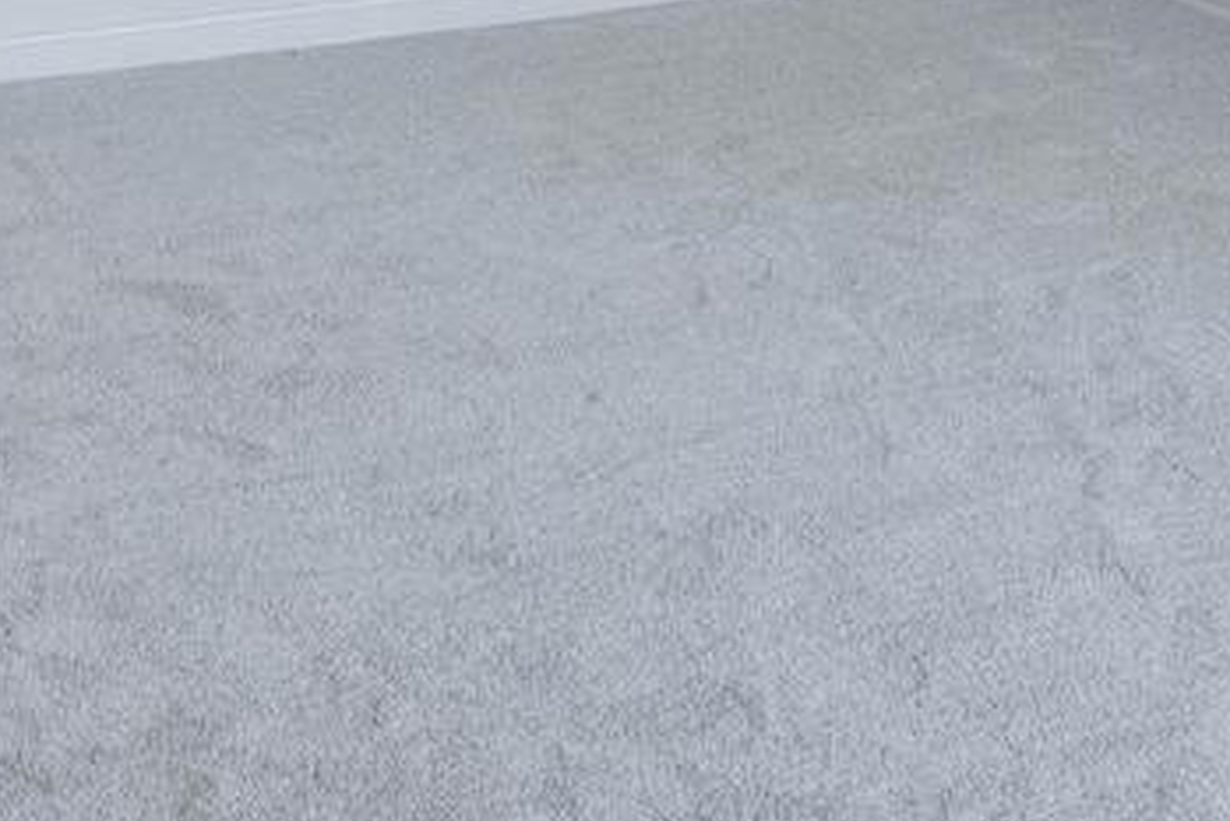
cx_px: 631
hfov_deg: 30.5
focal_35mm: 66
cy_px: -643
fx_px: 2256
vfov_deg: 17.1
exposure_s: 1/30
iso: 200
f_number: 5.6
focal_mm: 16
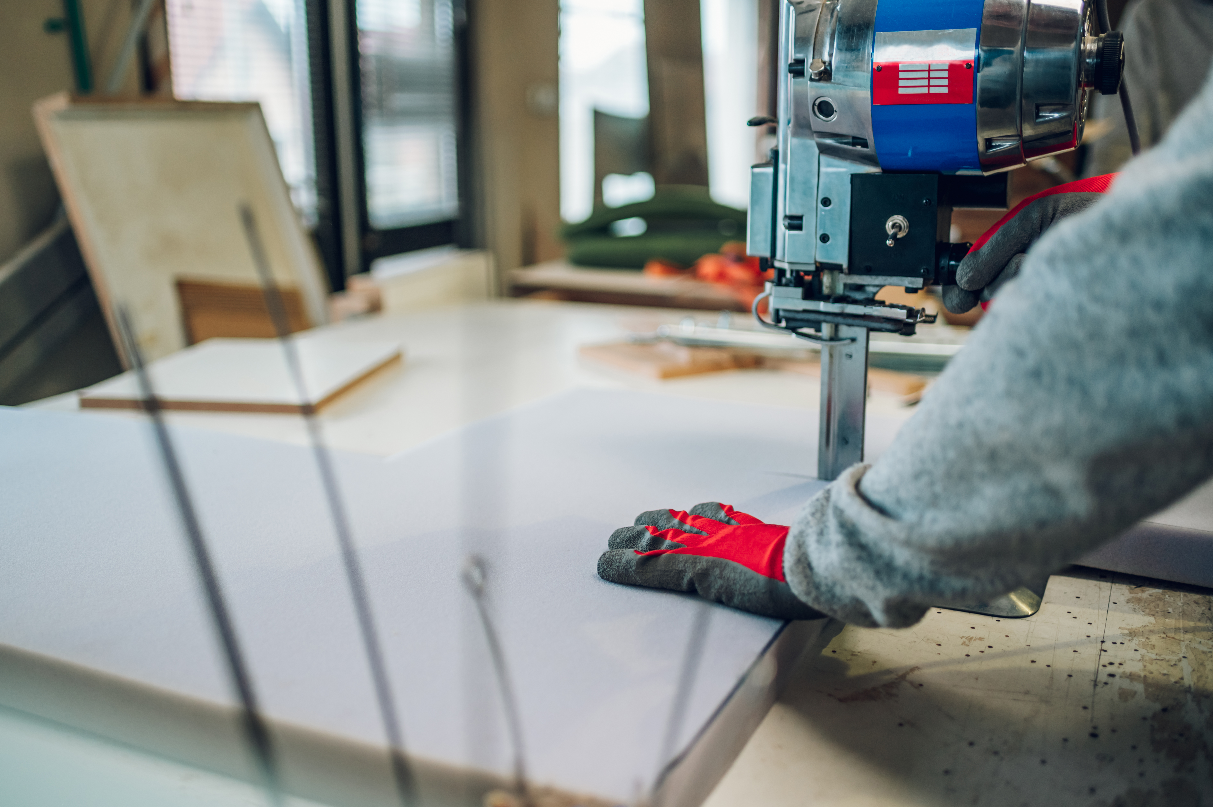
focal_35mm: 35
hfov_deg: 54.5
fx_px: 1179
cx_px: 606
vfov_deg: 37.8
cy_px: 404
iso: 400
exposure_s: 1/200
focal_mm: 35
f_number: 1.8
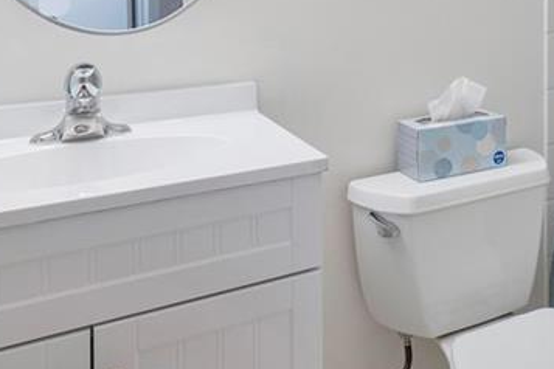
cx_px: 549
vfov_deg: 28.8
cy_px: -16
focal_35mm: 43
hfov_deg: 40.1
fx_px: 662
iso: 250
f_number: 9
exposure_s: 1/60
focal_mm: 10
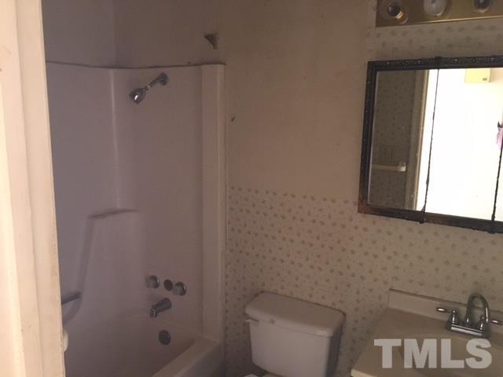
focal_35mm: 29
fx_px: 421
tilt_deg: -9.4
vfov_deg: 48.2
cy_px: 188
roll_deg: -0.9
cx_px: 252
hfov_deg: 61.7
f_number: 2.2
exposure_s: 1/15
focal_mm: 4.15
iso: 250
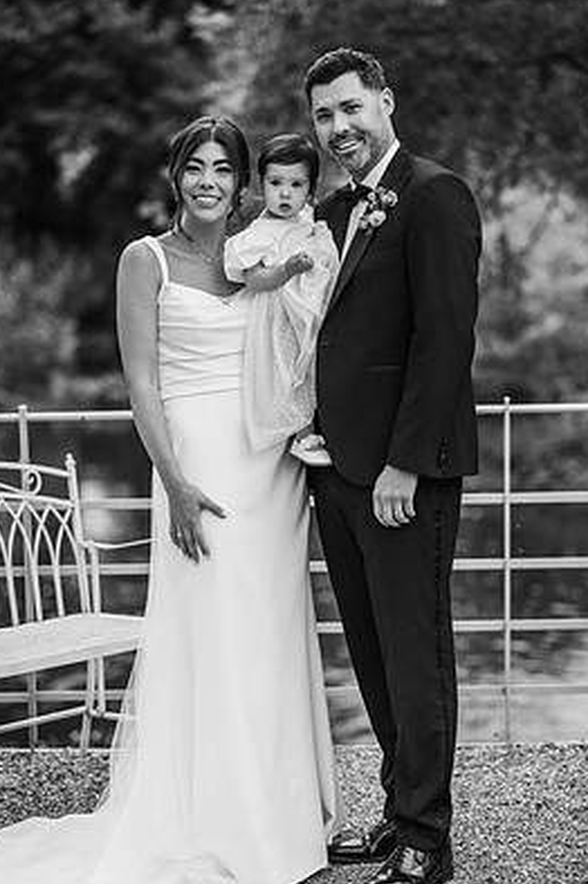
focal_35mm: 97
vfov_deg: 21.0
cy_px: 476
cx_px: 304
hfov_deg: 14.1
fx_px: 2381
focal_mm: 85
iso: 100
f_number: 2.2
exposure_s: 1/1250
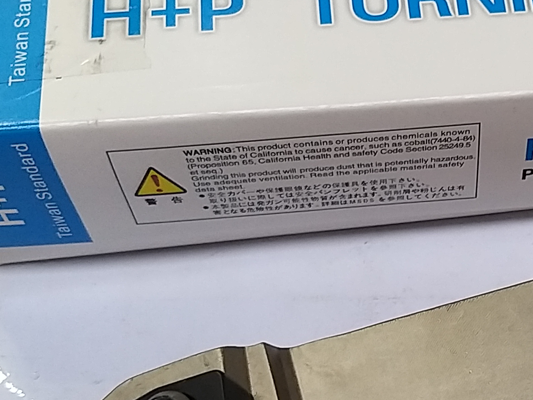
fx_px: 1062
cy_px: 324
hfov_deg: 27.3
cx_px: 460
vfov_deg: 21.0
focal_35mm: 69
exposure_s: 1/60
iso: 160
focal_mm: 3.93
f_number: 1.7
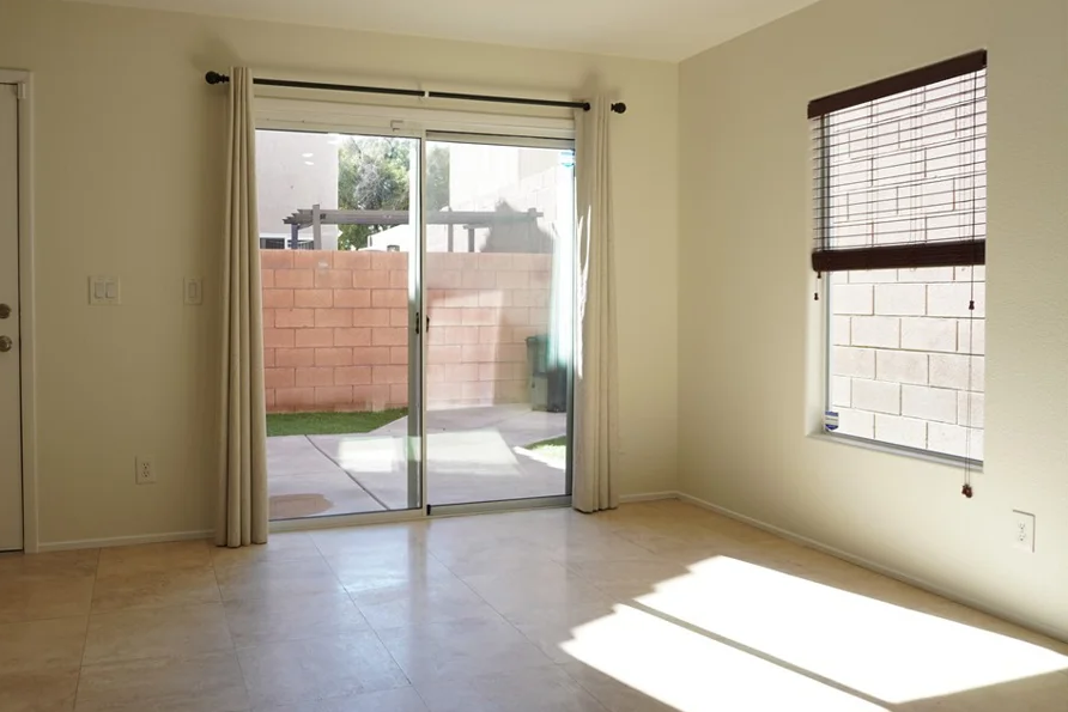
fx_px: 920
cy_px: 312
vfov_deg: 42.3
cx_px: 457
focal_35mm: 31
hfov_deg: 60.0
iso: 200
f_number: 3.5
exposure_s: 1/125
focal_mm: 18
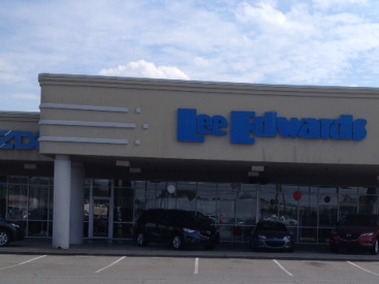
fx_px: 668
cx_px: 261
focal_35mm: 61
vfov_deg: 23.7
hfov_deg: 31.4
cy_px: 218
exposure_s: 1/2208
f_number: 2.4
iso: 50
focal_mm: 4.28
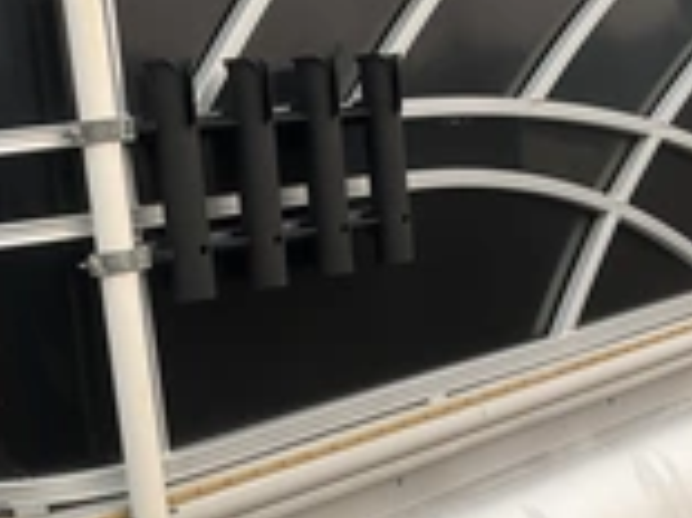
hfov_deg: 25.9
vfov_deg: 19.4
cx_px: 246
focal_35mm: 75
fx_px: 1498
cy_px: 406
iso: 25
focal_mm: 3
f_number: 1.8
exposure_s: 1/792
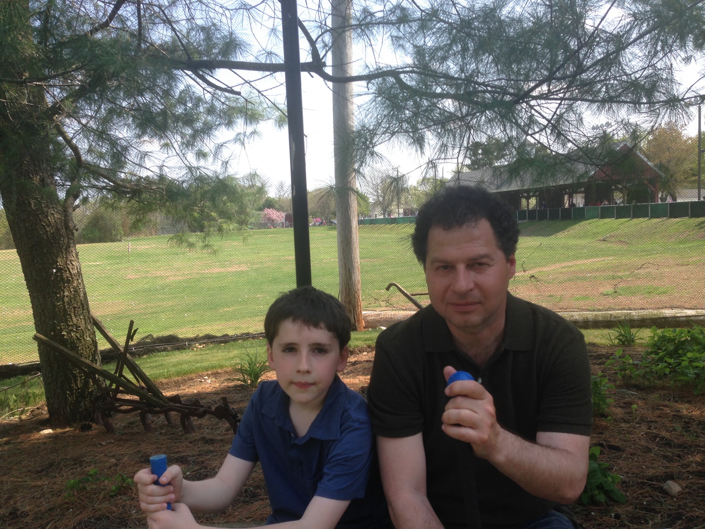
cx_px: 352
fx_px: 672
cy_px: 264
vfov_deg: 42.9
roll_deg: +2.5
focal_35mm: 33
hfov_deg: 55.4
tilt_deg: -4.9
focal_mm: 4.12
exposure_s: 1/493
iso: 50
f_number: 2.4
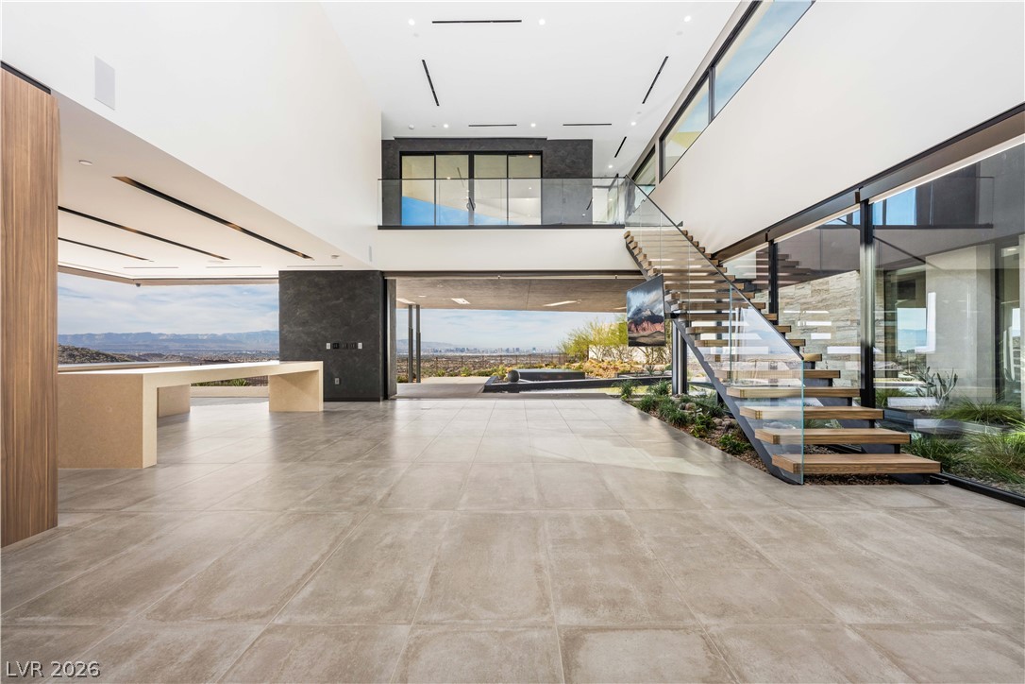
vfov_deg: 81.2
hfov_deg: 104.3
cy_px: 342
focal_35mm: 14
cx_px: 512
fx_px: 399
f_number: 8
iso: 400
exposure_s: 1/60
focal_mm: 14
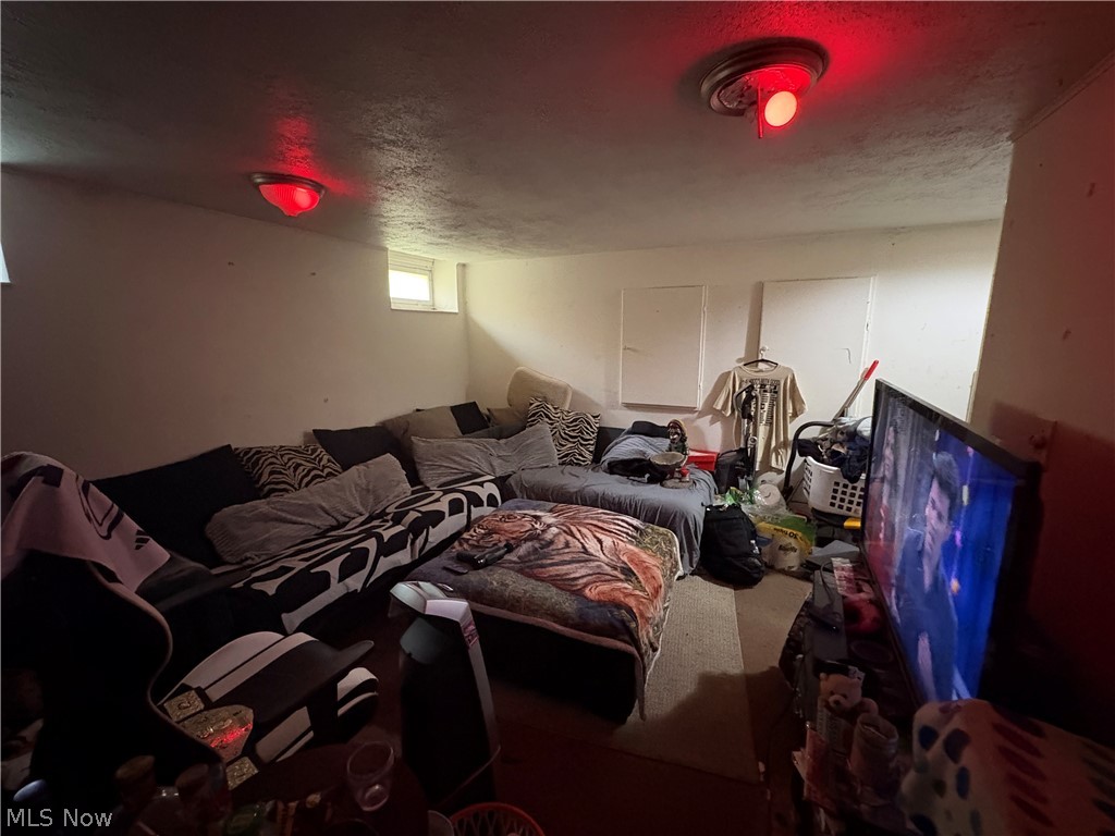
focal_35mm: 14
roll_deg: +0.7
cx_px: 558
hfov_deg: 102.1
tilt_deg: -10.6
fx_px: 451
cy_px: 418
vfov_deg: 85.7
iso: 1250
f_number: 2.2
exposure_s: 1/30
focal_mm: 2.22
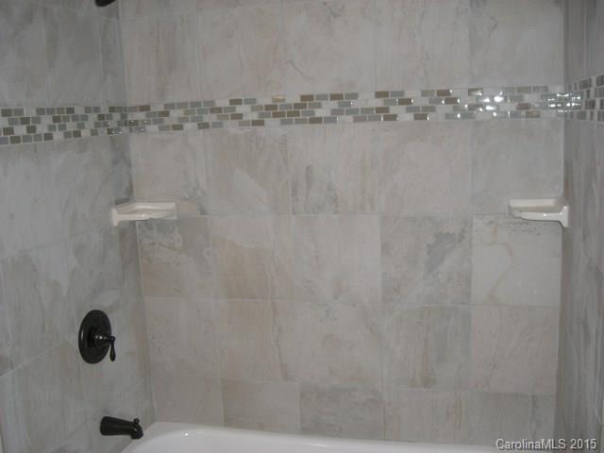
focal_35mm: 38
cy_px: 226
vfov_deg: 37.7
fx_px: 663
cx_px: 302
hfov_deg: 49.0
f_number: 2.7
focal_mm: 6.2
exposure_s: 1/60
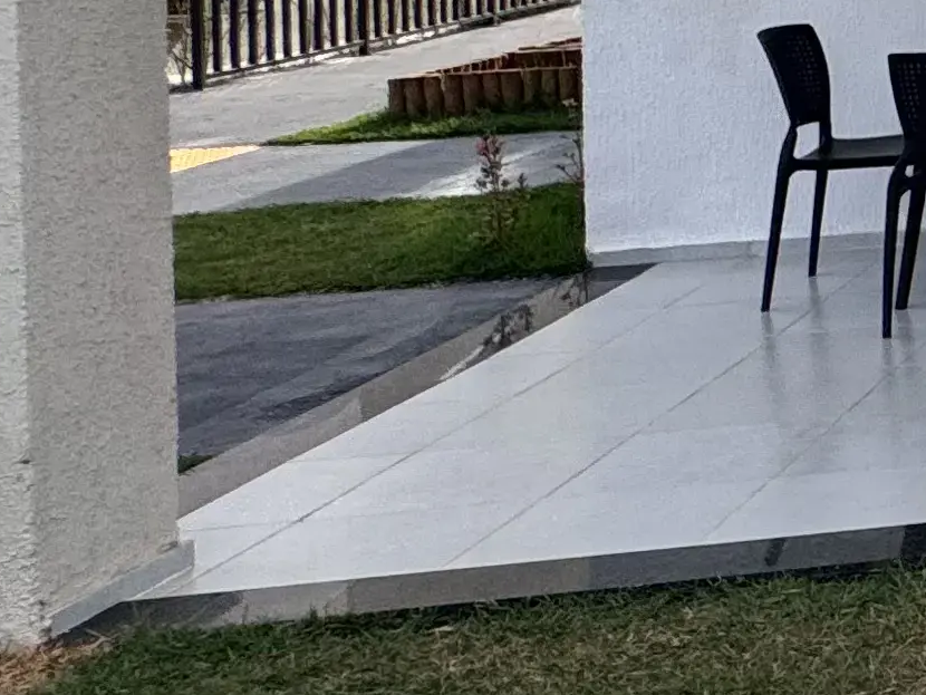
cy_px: -156
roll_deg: -0.5
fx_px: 1820
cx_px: 2143
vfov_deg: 20.2
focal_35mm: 68
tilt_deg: -0.8
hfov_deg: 15.9
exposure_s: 1/1323
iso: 40
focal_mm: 2.22
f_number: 2.2
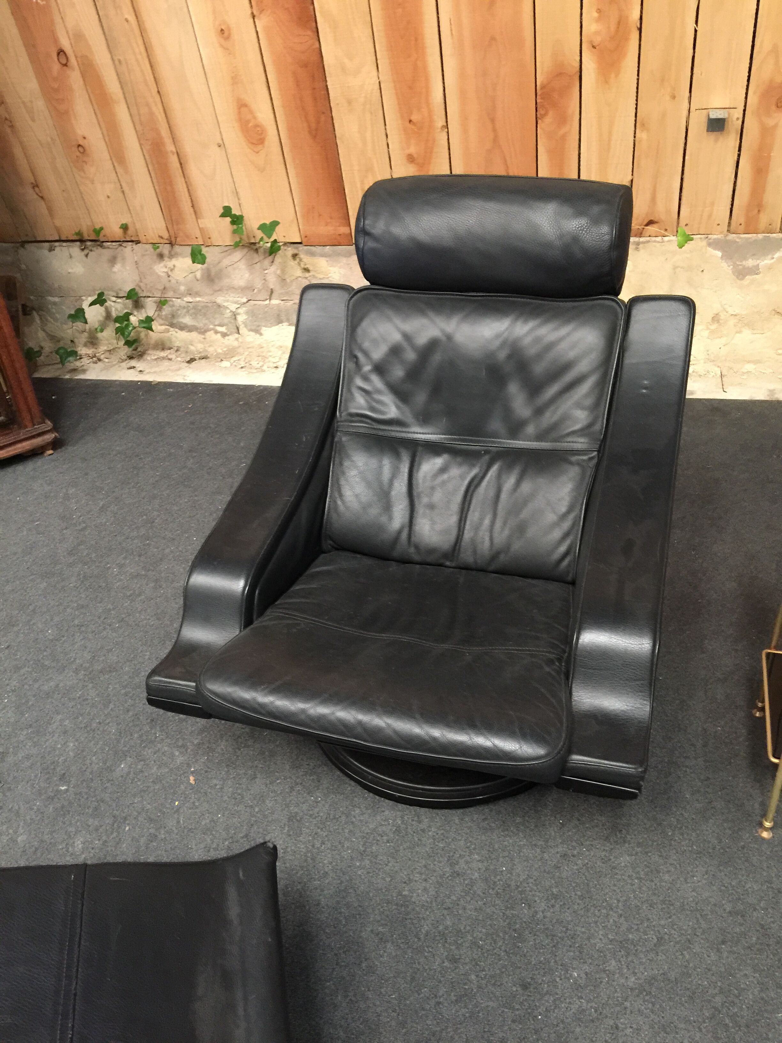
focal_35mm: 29
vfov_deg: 61.7
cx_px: 391
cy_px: 522
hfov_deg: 48.2
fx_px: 874
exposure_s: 1/8
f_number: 2.2
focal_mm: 4.15
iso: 160
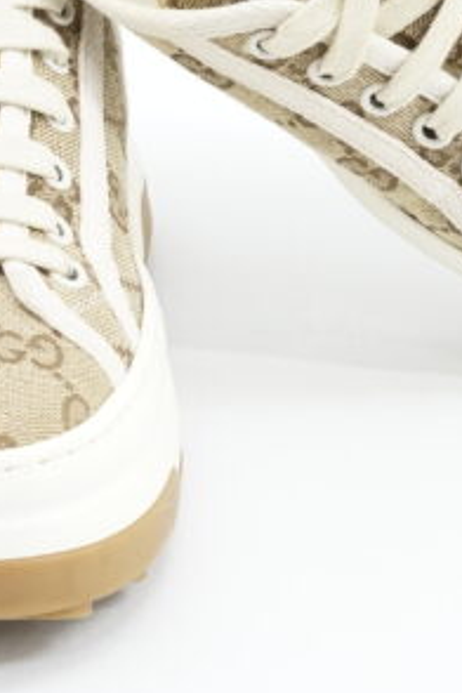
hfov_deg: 7.9
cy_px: 104
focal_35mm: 174
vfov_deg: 11.8
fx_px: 3349
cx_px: 263
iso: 640
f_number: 11
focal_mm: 50
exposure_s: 1/4
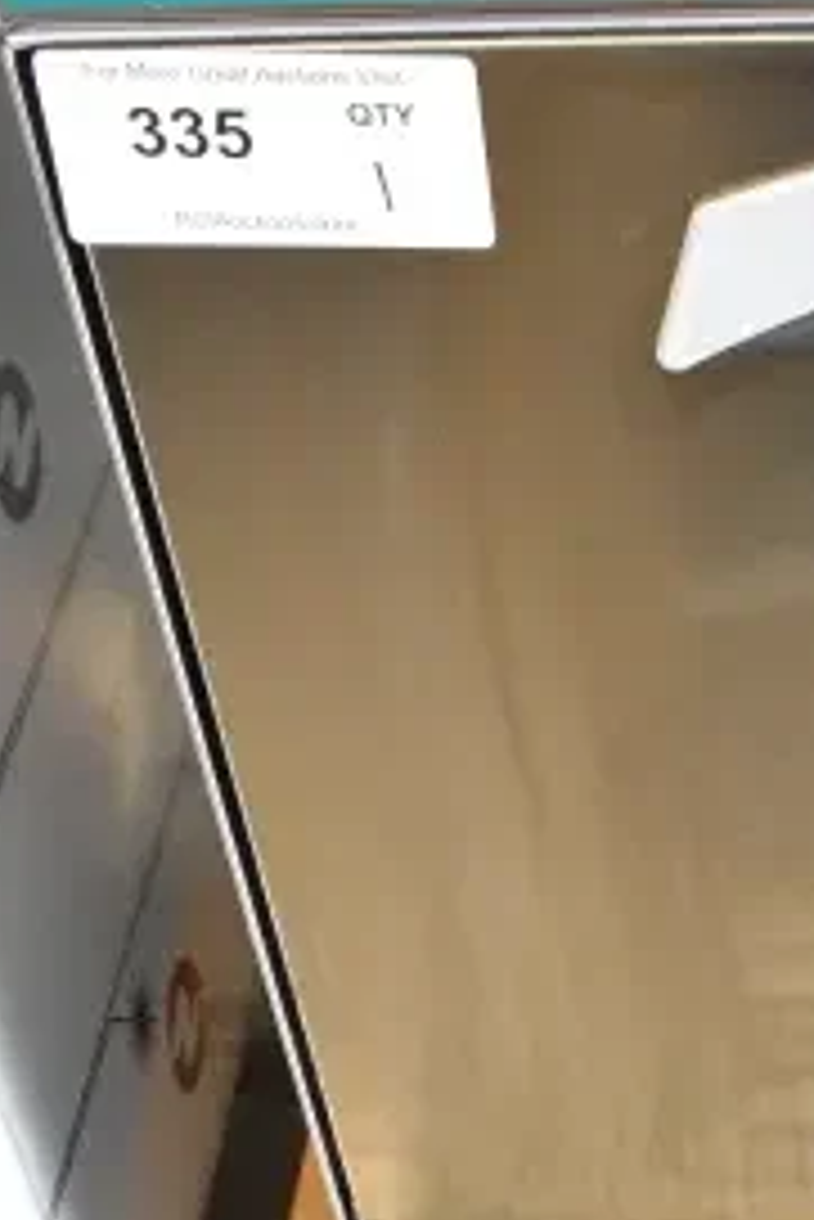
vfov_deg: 21.8
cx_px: 1318
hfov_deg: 13.9
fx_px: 3082
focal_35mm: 91
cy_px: 1101
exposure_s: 1/125
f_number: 5.6
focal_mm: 18
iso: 6400
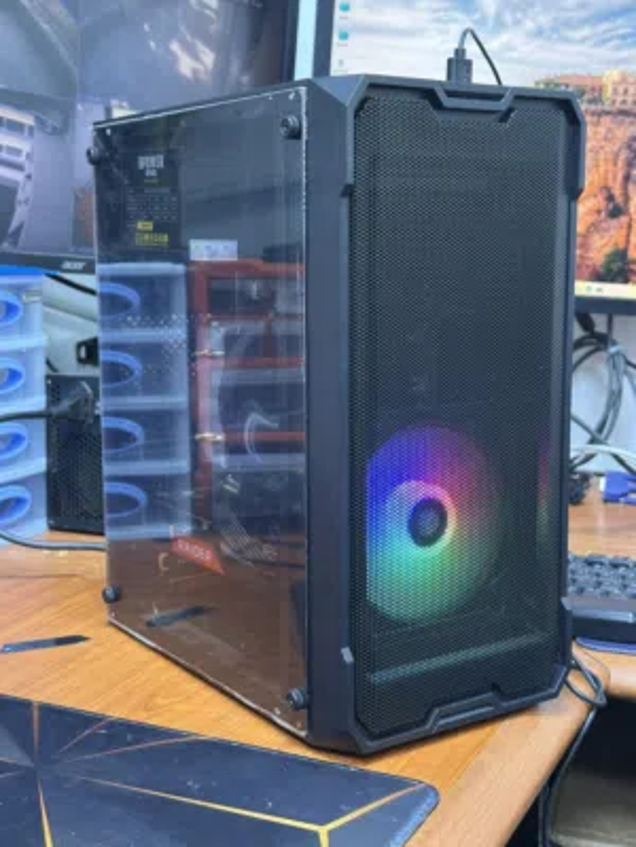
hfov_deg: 30.3
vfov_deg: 39.7
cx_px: 318
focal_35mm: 48
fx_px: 1176
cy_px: 424
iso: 160
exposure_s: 1/50
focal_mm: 6.86
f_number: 1.78
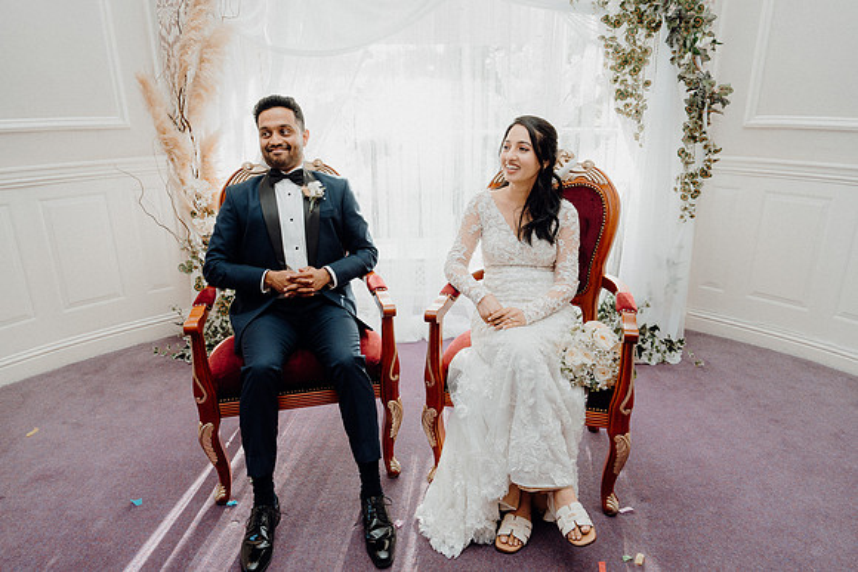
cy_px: 286
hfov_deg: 73.7
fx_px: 572
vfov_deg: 53.2
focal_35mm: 24
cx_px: 429
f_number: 3.5
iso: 200
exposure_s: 1/200
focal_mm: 24
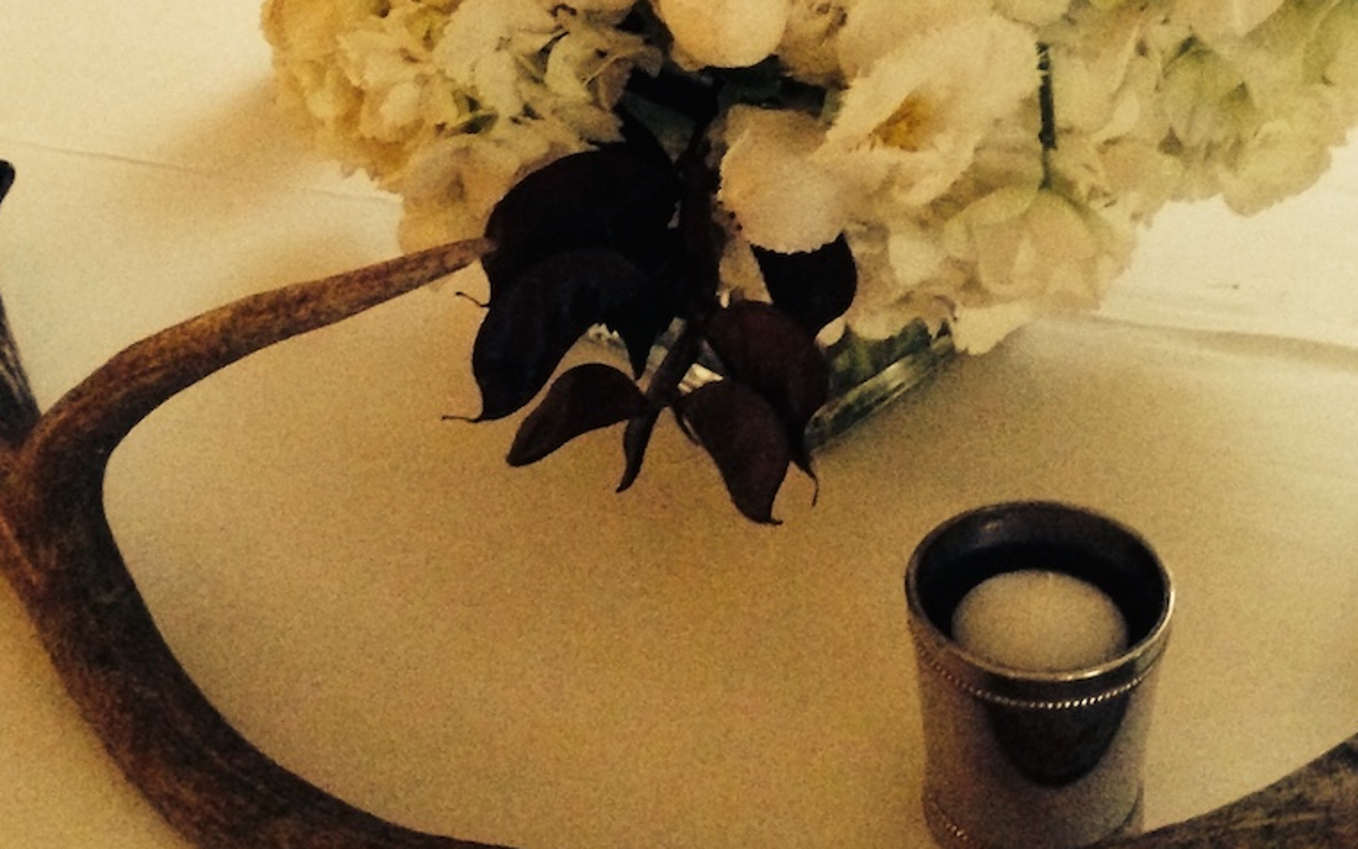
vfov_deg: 17.2
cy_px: 91
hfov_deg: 27.5
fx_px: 2776
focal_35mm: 75
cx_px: 696
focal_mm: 4.12
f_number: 2.4
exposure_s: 1/15
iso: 800
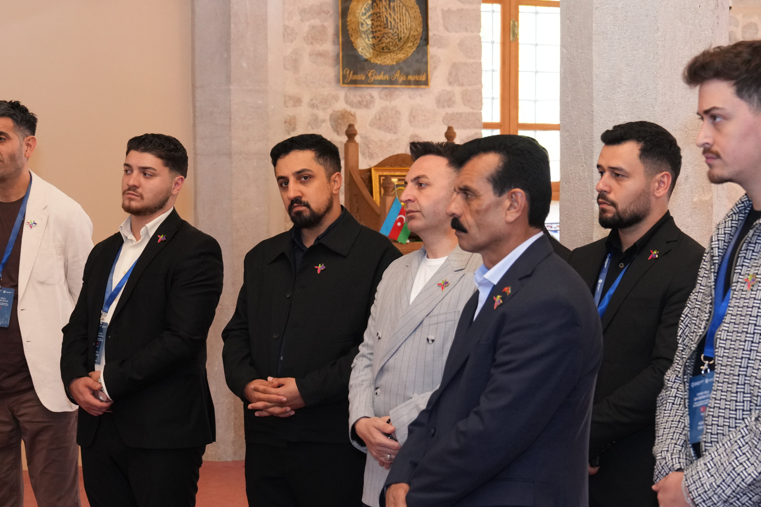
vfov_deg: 17.3
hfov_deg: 25.7
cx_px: 368
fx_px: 1670
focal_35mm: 79
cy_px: 271
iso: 2500
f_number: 4
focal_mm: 41
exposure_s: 1/160
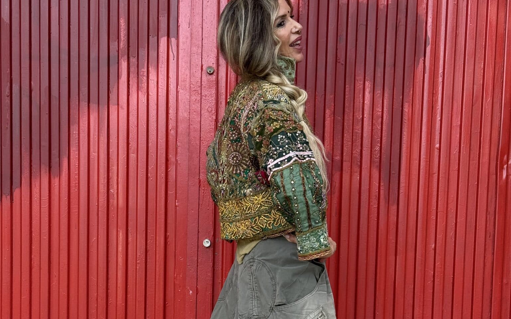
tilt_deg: -3.4
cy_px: 293
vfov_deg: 18.8
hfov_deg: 30.2
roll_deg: -1.6
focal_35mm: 68
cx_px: 255
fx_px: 947
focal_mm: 6.76
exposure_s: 1/687
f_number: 1.78
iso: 80
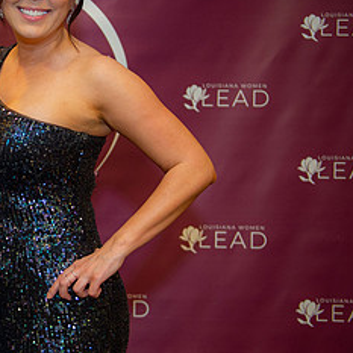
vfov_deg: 23.3
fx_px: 854
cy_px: 148
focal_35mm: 74
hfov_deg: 22.3
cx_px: -14
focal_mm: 35
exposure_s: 1/125
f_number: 2.8
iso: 1000
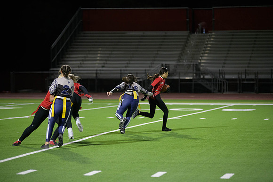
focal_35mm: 140
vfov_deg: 9.8
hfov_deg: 14.7
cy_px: 91
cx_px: 136
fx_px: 1062
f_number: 2.8
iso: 3200
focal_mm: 140
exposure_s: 1/640
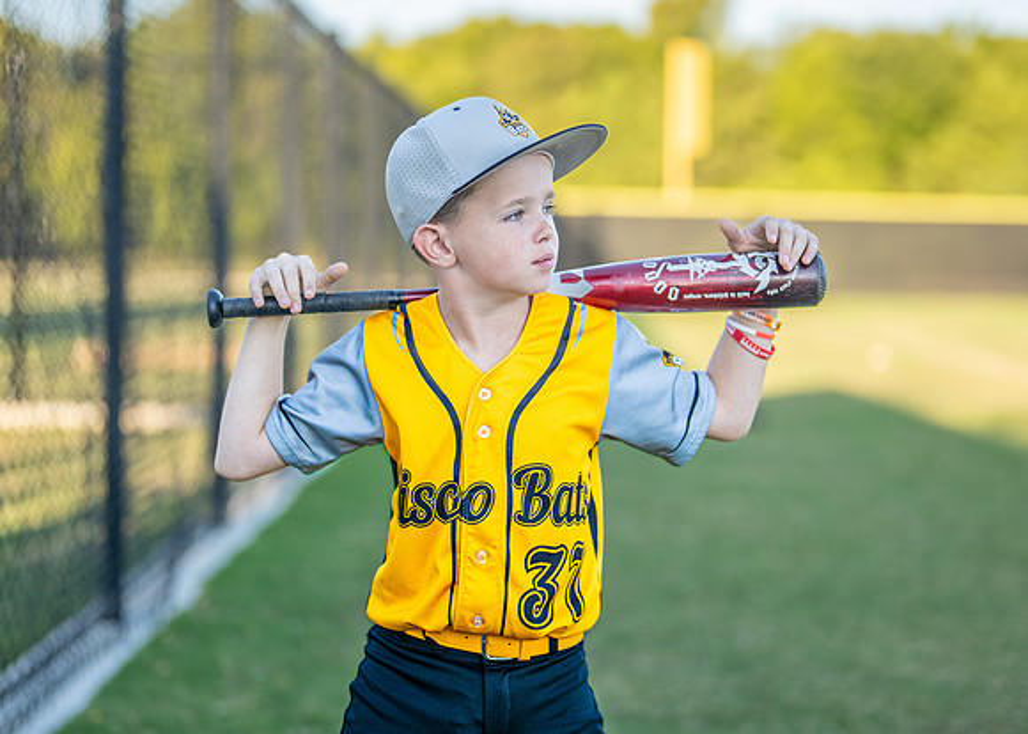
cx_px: 538
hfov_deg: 27.4
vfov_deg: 19.8
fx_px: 2107
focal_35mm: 72
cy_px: 340
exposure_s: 1/1600
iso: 100
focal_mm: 50
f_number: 1.2
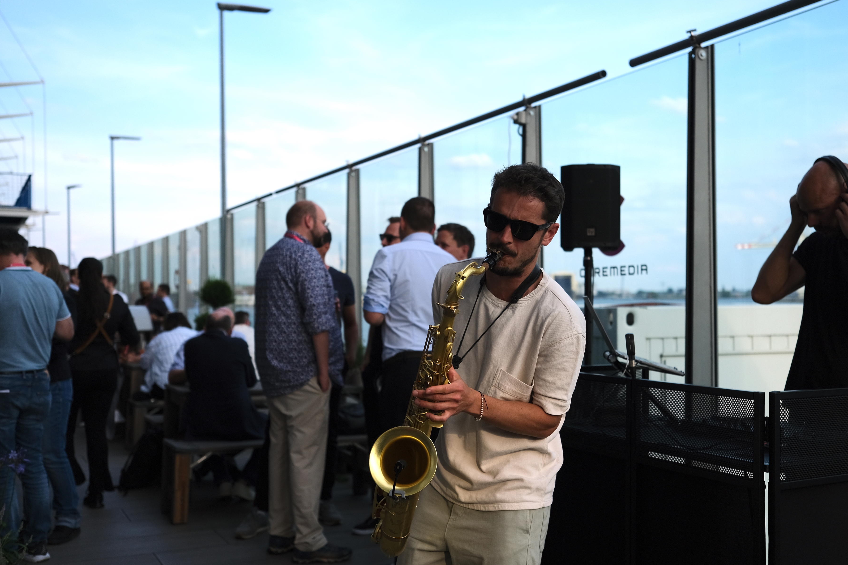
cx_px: 463
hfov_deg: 49.5
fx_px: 919
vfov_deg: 34.2
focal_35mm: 39
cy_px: 299
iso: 320
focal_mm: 23
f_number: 2
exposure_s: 1/5000
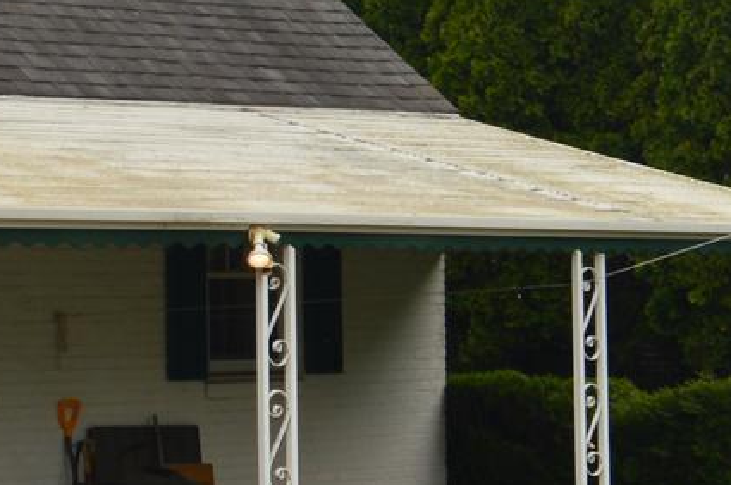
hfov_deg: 11.7
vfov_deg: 8.2
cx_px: -464
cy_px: 192
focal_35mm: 166
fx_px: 3374
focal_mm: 23
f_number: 9
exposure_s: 1/200
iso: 100
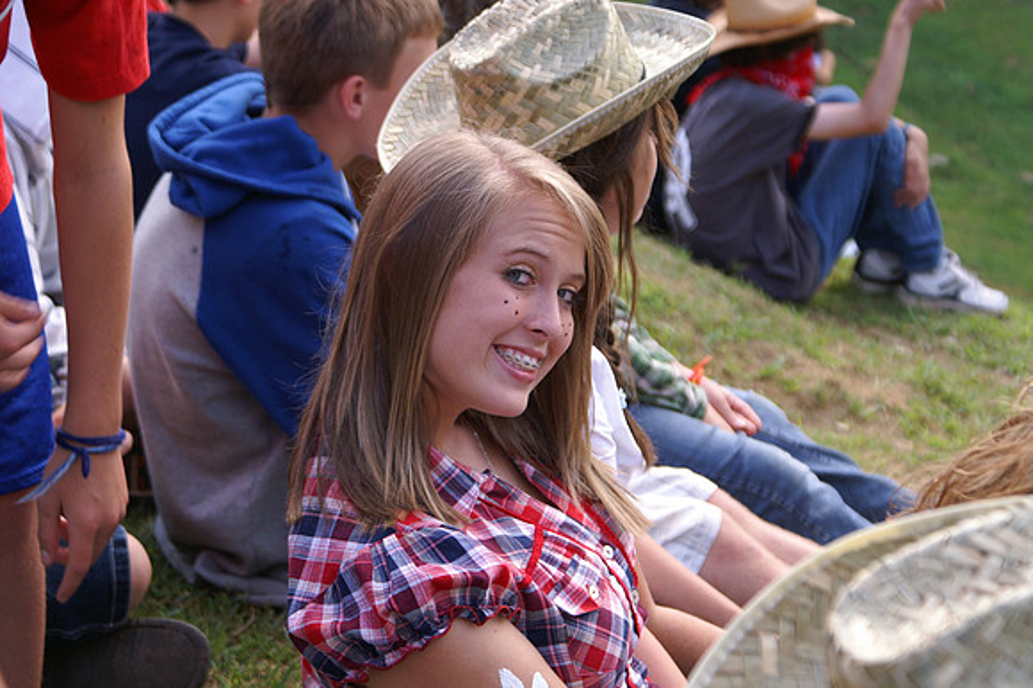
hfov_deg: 19.5
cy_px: 344
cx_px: 516
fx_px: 3011
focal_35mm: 105
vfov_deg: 13.0
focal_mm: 70
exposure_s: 1/160
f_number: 5.6
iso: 400
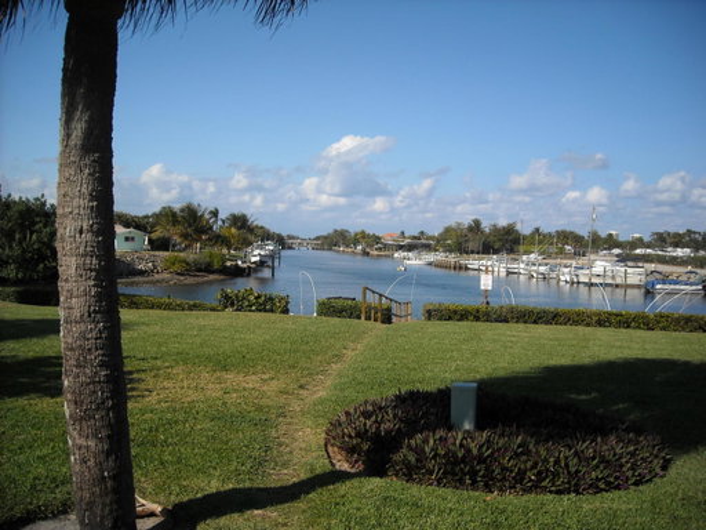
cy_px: 265
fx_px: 714
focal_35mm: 35
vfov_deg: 40.7
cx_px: 353
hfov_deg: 52.6
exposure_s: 1/369
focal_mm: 5.7
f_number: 5.6
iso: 64
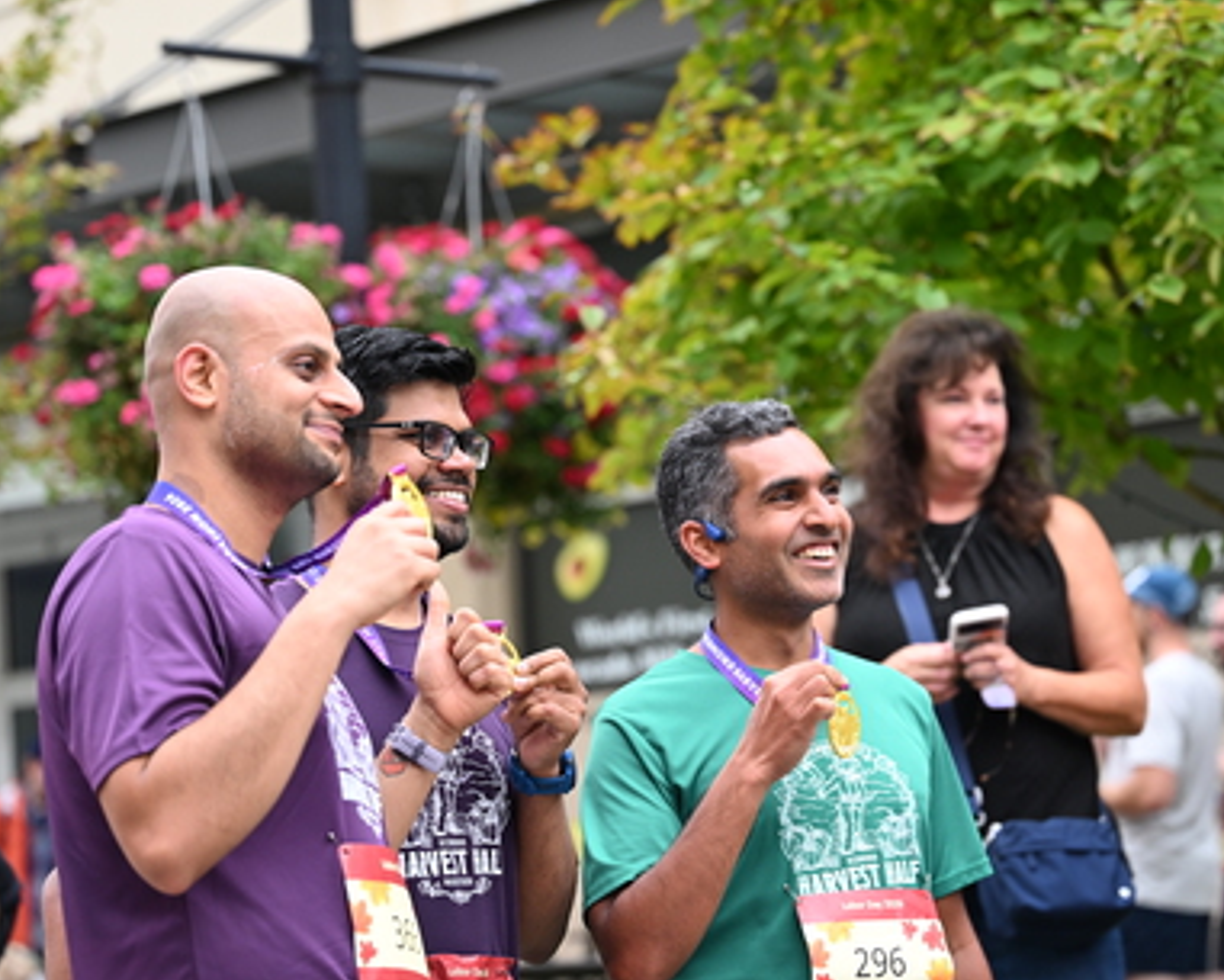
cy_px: 570
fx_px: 4022
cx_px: 607
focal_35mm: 111
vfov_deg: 13.9
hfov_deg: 17.3
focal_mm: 82
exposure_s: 1/1250
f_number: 2.8
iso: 640
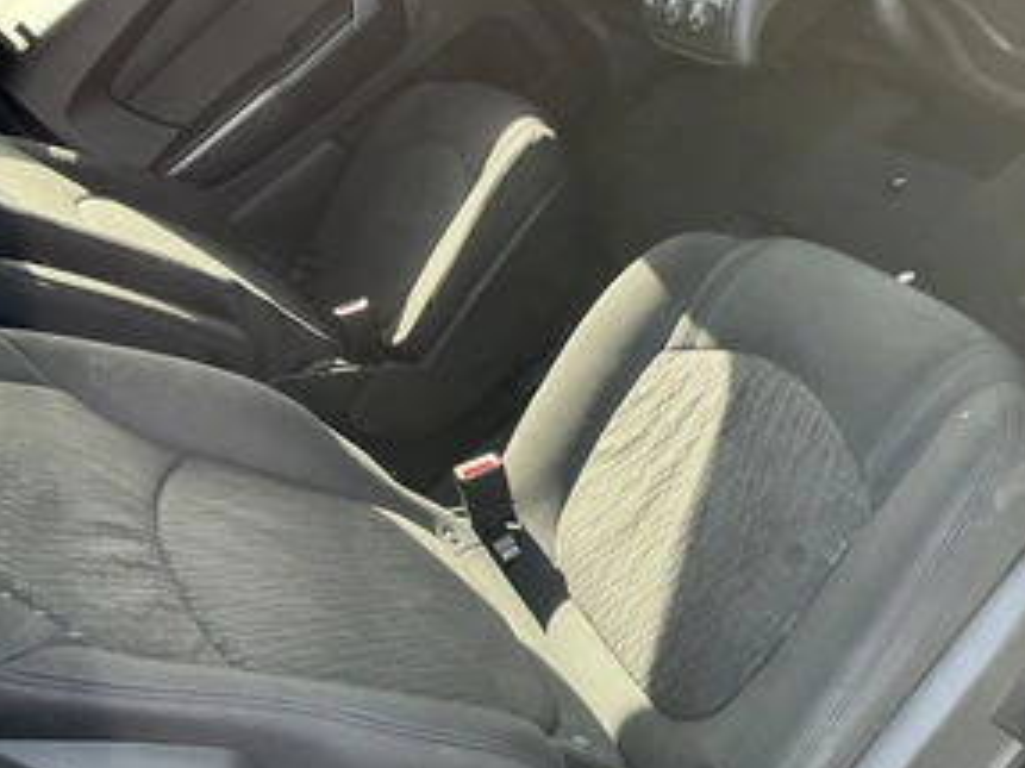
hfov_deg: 47.7
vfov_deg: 36.7
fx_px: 1154
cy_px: 318
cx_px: 425
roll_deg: +44.7
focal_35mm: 39
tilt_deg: -27.8
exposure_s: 1/94
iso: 64
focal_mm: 3
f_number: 1.8
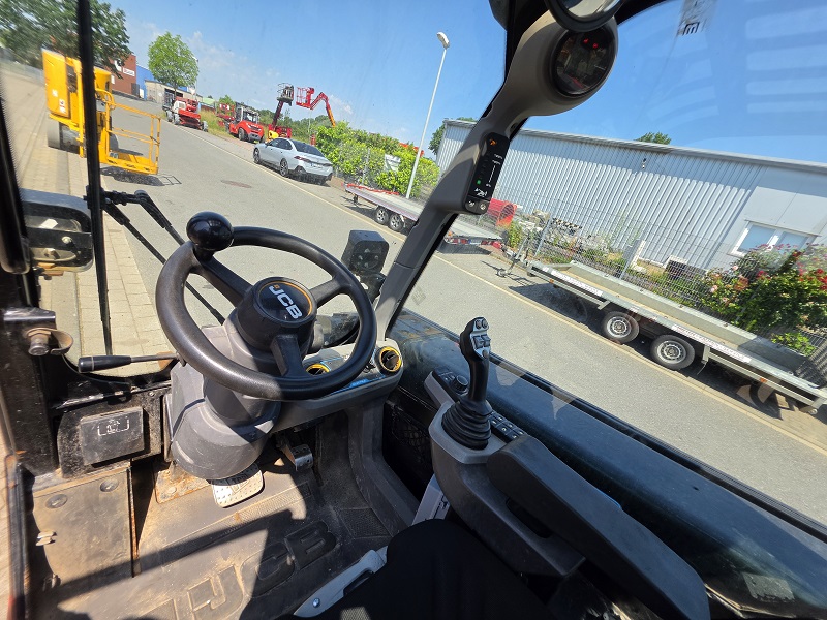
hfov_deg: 106.2
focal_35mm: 13
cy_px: 310
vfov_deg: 89.9
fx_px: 311
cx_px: 414
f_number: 1.9
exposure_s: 1/699
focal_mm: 2.2
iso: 32
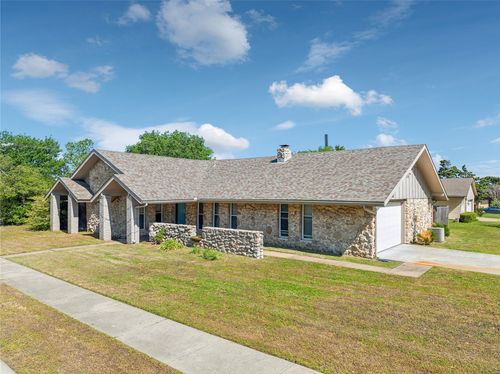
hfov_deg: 71.6
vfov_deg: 56.7
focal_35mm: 24
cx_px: 250
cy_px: 187
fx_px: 346
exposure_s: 1/1250
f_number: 2.8
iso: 100
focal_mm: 12.3
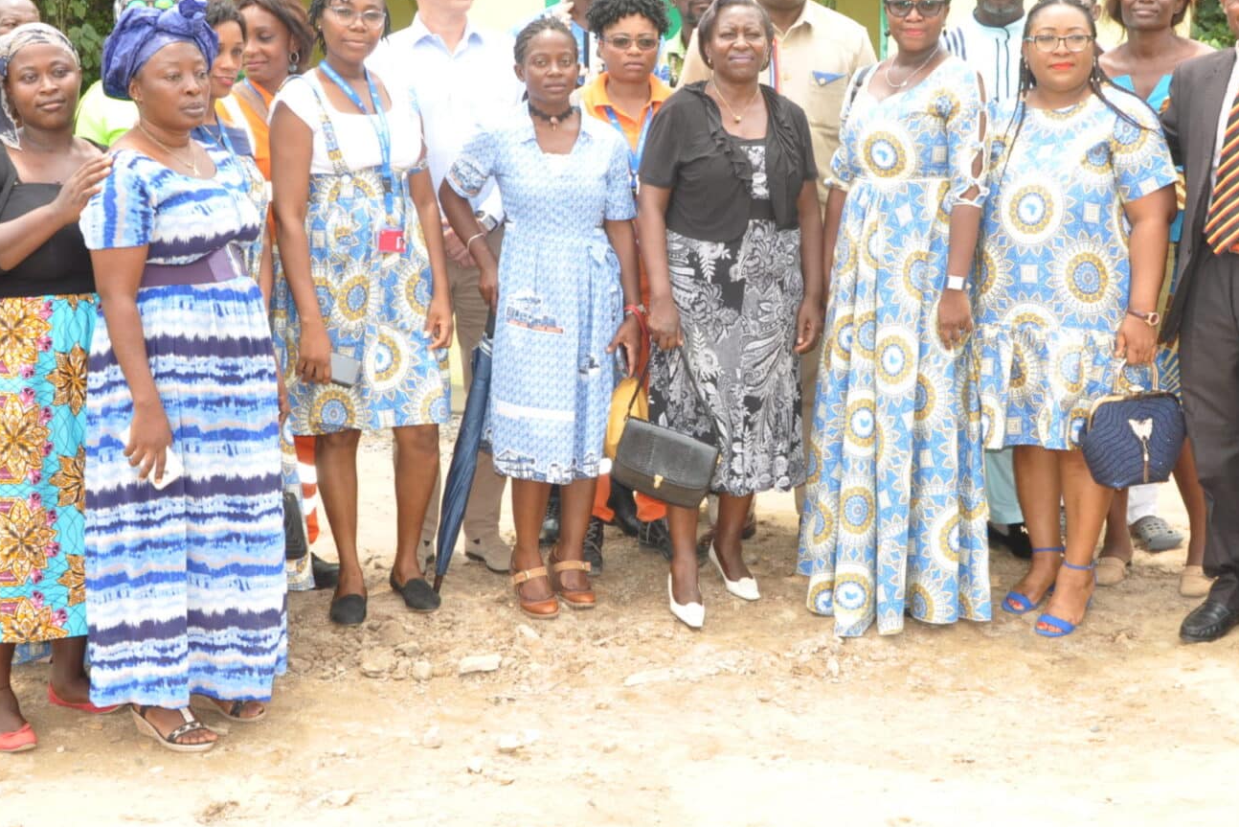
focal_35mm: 50
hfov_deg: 39.7
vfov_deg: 27.1
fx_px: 1714
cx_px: 654
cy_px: 369
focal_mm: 21
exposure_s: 1/200
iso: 400
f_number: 8
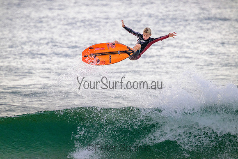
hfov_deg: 2.6
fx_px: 5290
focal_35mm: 800
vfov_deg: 1.7
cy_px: 80
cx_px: 119
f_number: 11
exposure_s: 1/2000
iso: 2000
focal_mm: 800
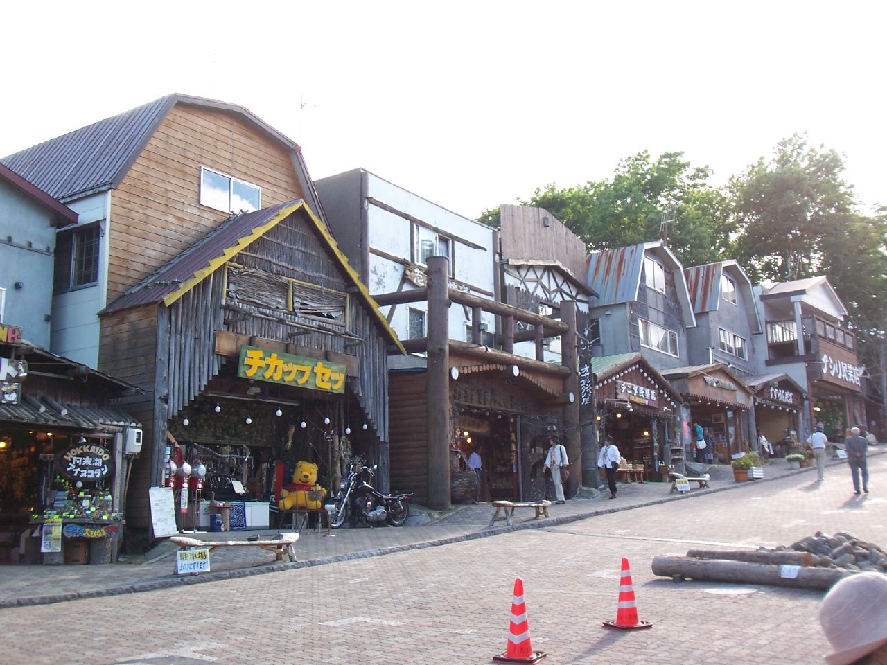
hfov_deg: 47.9
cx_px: 444
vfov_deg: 36.8
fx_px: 999
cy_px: 332
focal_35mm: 39
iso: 64
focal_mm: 6.4
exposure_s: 1/80
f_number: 3.9
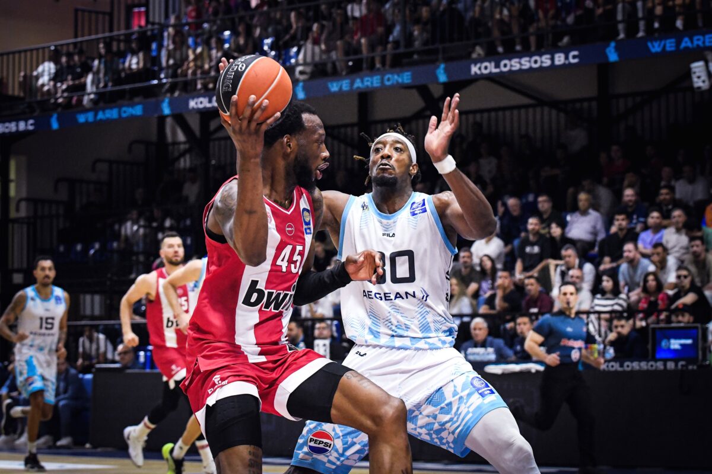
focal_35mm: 70
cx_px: 356
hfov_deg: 28.8
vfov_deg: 19.5
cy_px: 237
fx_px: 1384
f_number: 4
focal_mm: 70
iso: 6400
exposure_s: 1/1250
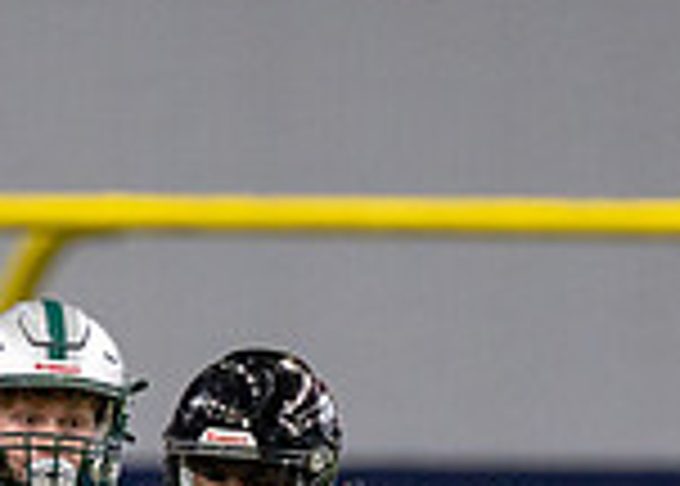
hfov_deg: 2.1
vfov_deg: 1.5
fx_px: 18896
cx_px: 8
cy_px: 957
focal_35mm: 978
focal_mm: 200
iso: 1600
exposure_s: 1/1250
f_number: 2.8
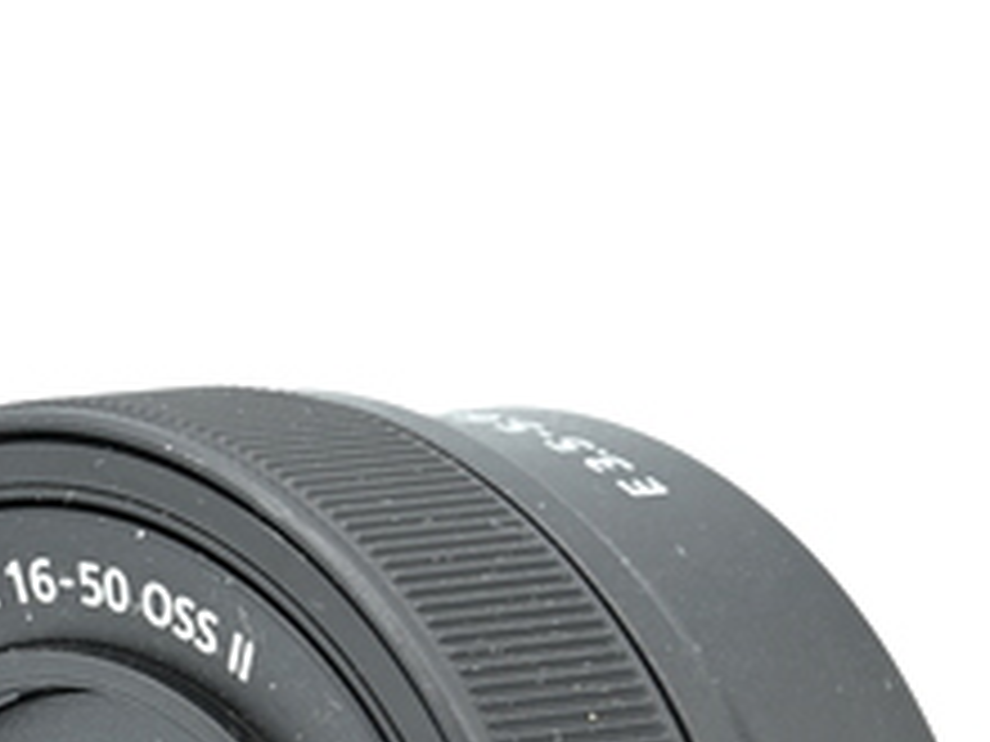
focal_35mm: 437
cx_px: -81
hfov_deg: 4.5
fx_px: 12498
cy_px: 821
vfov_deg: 3.4
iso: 200
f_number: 14
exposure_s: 1/15
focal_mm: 100
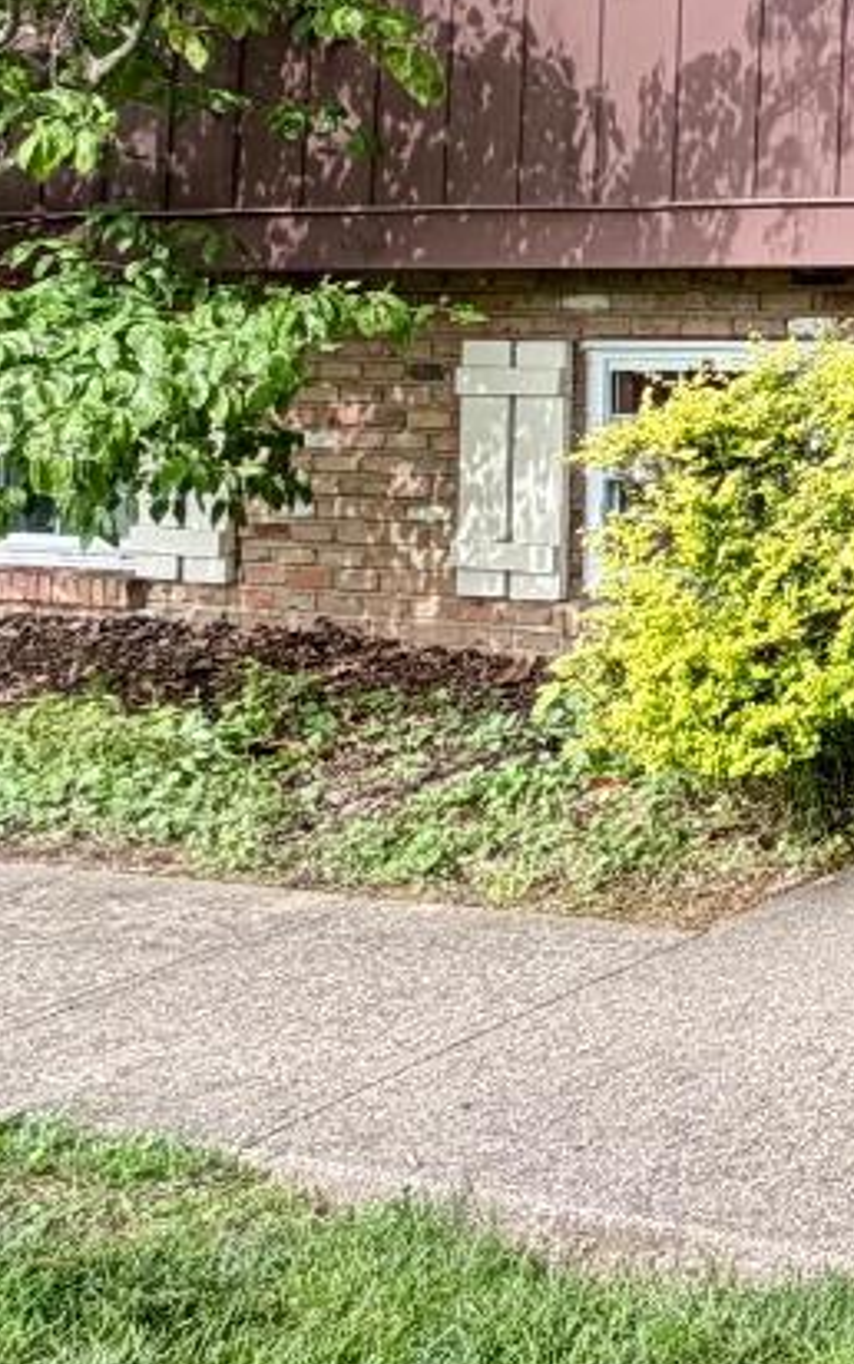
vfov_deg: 35.0
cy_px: 98
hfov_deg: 15.6
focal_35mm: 54
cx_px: 1946
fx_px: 2008
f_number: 2.2
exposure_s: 1/455
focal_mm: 2.22
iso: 64
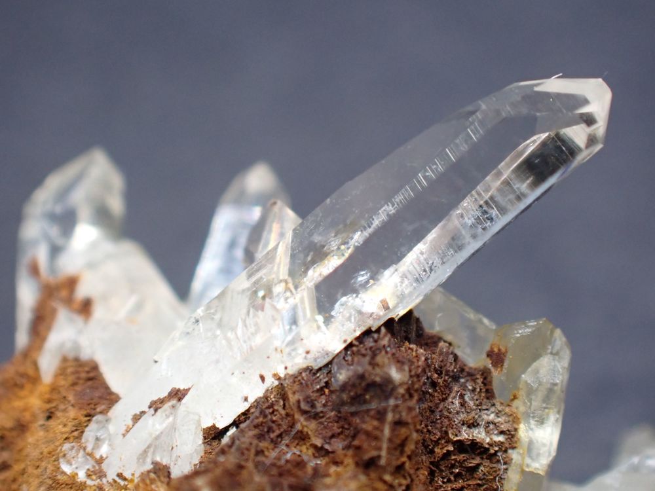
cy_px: 246
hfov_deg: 19.6
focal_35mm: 100
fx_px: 1892
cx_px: 328
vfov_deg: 14.8
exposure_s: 1/100
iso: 800
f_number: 4.9
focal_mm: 18
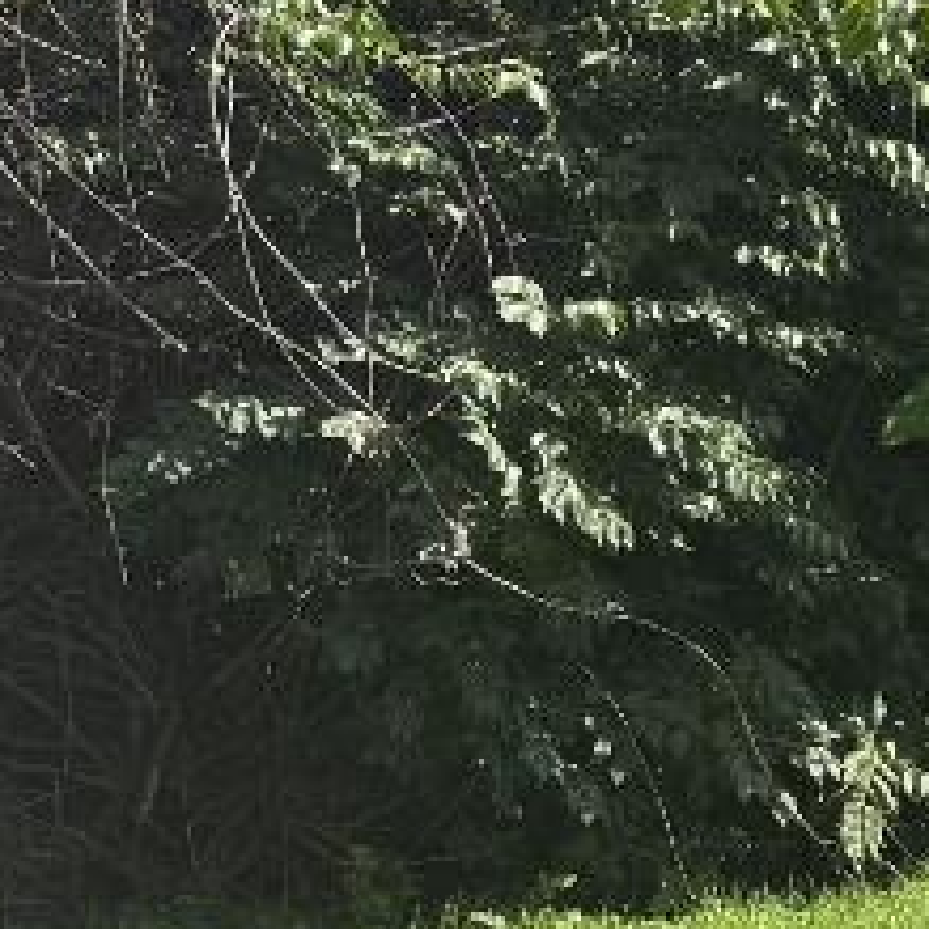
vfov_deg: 12.0
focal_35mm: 145
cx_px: 1841
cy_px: 566
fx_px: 4403
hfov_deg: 11.0
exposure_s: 1/2703
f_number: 1.78
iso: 80
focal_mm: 6.76
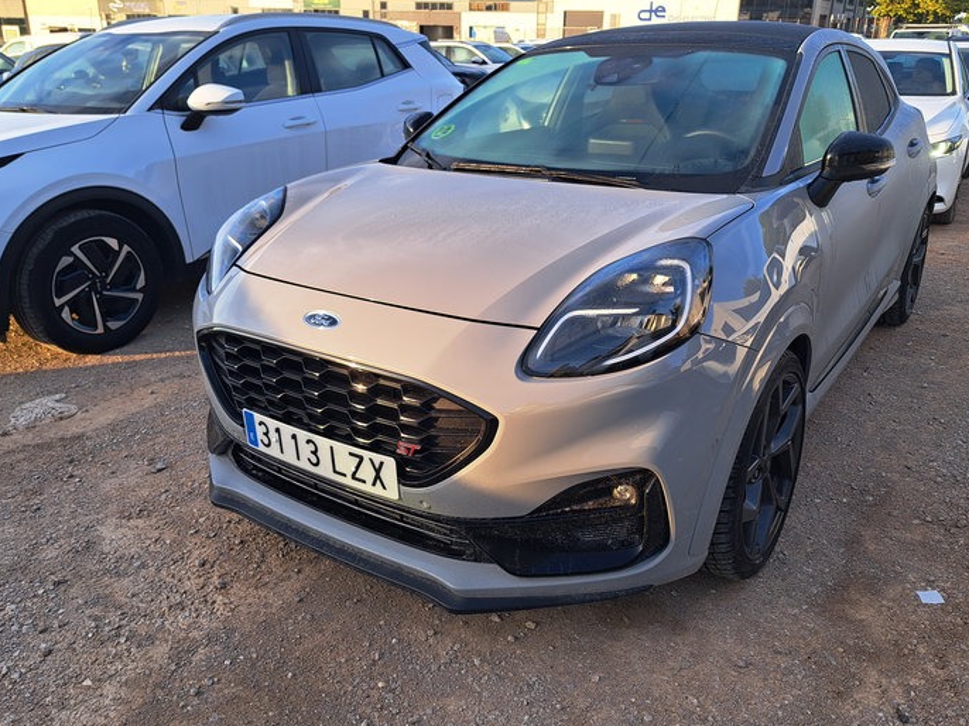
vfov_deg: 49.5
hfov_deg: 63.5
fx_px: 784
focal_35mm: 28
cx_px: 490
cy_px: 309
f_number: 1.8
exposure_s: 1/232
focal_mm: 5.23
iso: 50
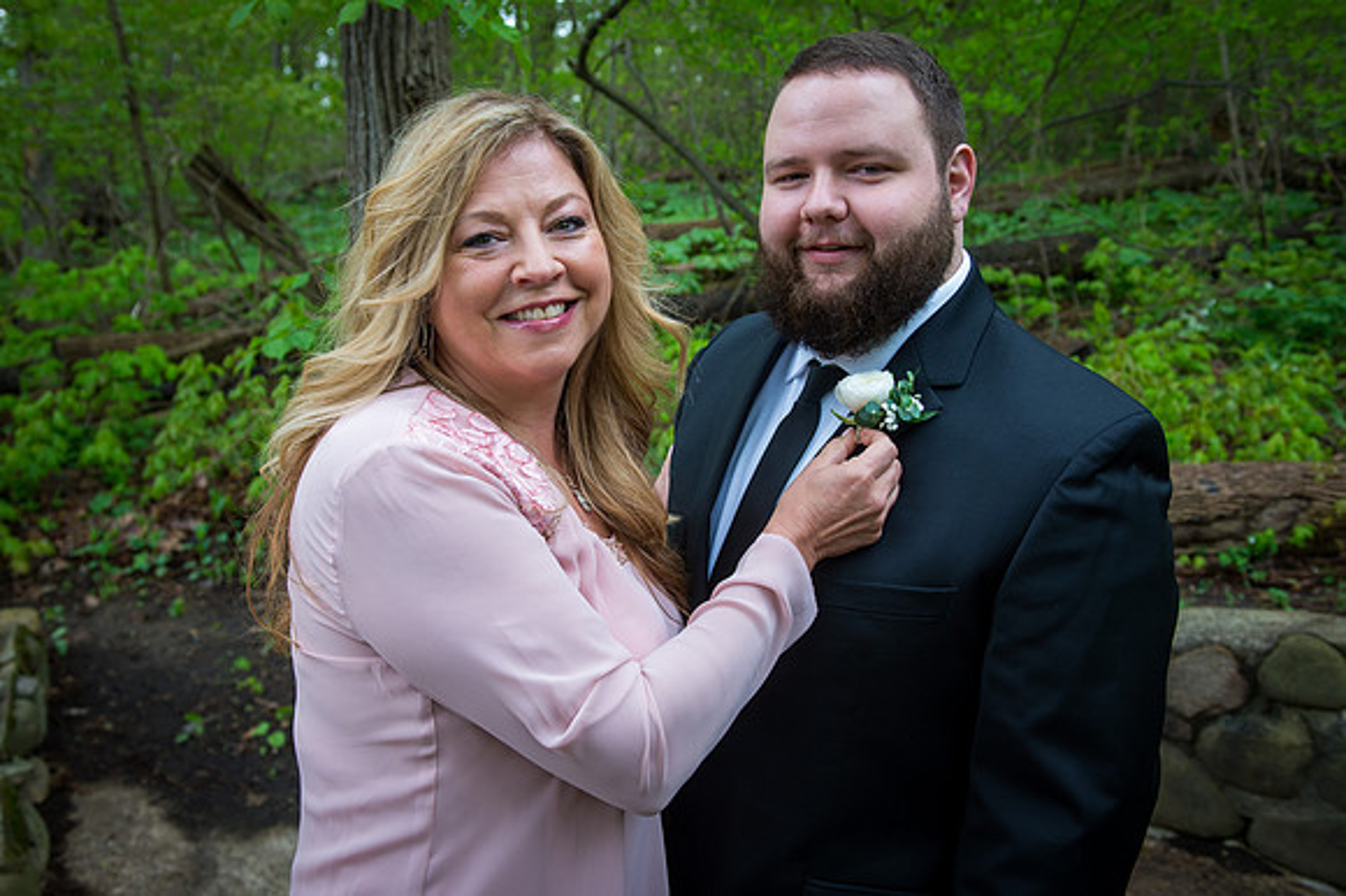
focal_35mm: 35
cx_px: 665
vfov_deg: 37.6
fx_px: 1315
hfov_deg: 54.2
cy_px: 429
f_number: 4
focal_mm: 31
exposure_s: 1/125
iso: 400
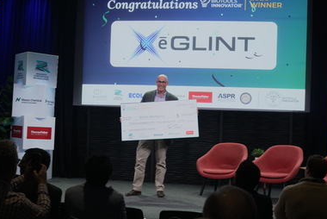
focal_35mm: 53
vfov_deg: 25.6
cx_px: 169
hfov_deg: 37.5
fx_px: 482
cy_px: 109
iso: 800
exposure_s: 1/40
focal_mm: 28
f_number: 5
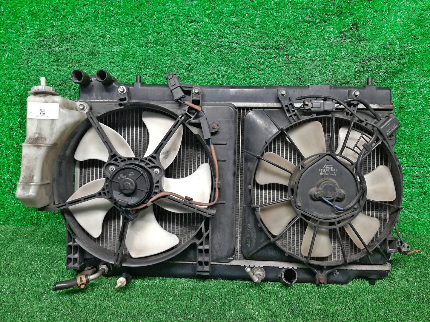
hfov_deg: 67.3
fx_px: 323
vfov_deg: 53.1
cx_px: 215
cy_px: 161
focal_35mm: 26
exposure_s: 1/50
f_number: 1.7
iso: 113
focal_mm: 3.93
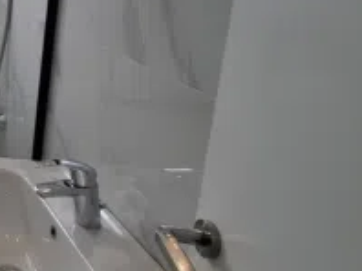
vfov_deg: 30.1
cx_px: -261
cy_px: 27
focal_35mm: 46
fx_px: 480
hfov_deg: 23.8
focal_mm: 1.74
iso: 40
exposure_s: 1/50
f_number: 2.2
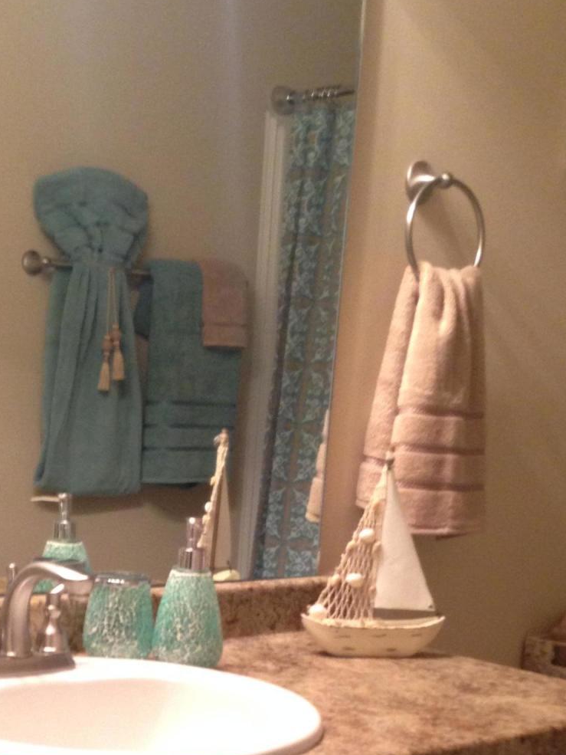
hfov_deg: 21.8
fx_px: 1460
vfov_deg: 27.5
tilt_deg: -12.8
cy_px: 733
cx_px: 166
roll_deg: -3.9
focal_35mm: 67
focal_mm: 4.12
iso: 200
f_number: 2.4
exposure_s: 1/20
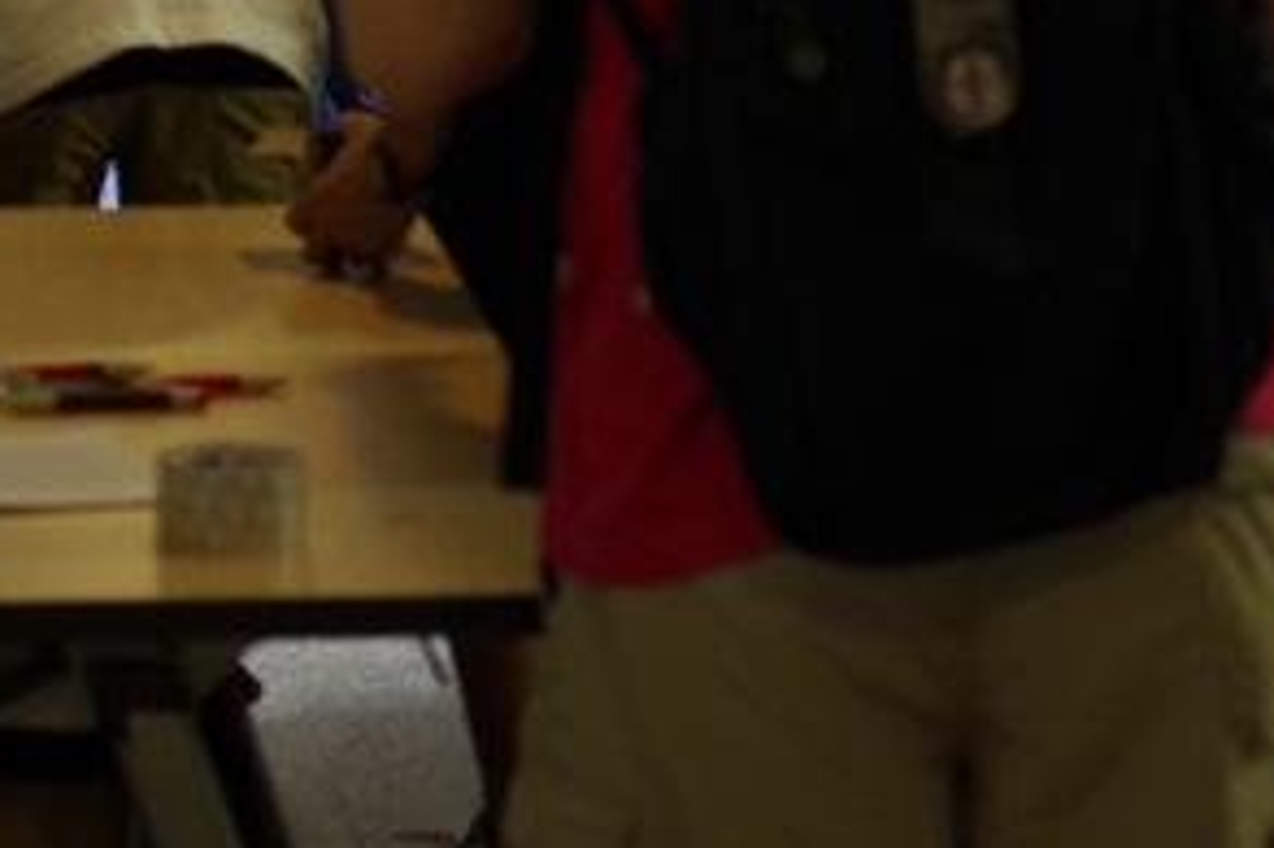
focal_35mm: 142
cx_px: 413
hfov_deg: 14.4
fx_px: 5022
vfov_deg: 9.4
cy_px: -426
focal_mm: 35
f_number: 2.4
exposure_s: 1/25
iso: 800
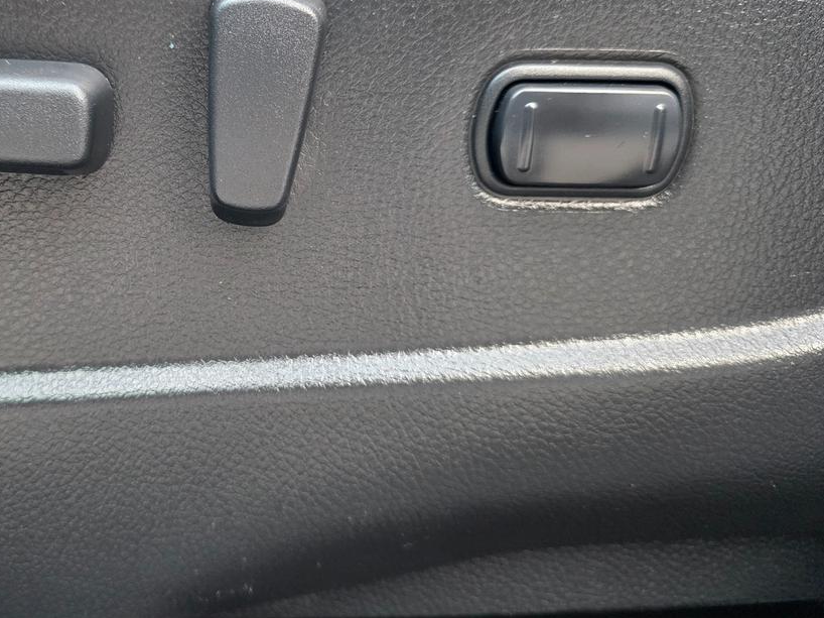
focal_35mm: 36
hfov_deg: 49.8
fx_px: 857
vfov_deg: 39.2
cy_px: 210
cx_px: 235
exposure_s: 1/120
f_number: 1.7
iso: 1250
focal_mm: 6.25
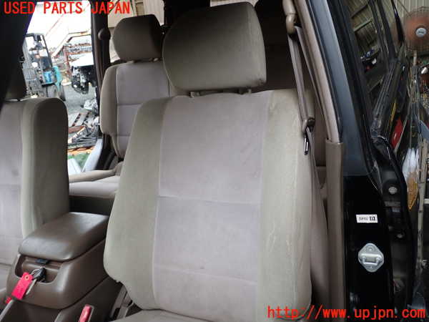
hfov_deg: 56.8
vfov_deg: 44.2
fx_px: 397
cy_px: 161
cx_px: 214
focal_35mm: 32
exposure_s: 1/60
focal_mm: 5.79
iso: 200
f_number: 2.4
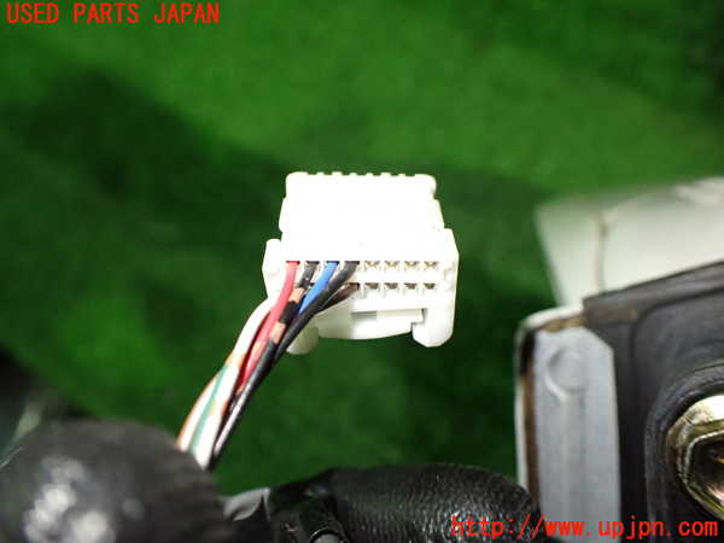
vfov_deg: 46.8
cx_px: 362
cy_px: 272
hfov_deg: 60.0
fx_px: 627
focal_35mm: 30
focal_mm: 5.4
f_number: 2.3
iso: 800
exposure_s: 1/125
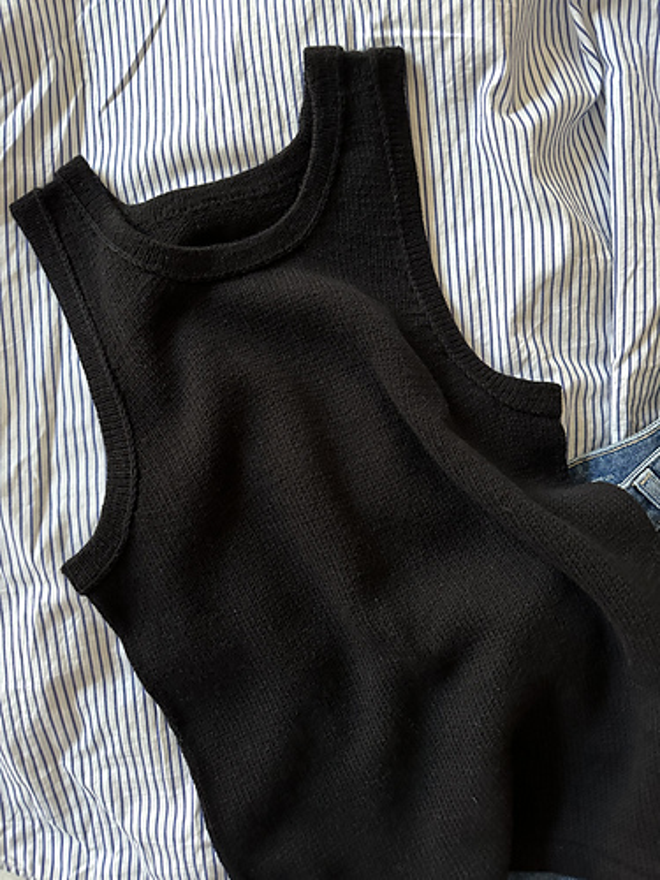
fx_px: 610
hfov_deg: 56.8
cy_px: 440
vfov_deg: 71.6
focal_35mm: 24
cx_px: 330
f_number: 1.78
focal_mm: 6.86
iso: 640
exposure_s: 1/60
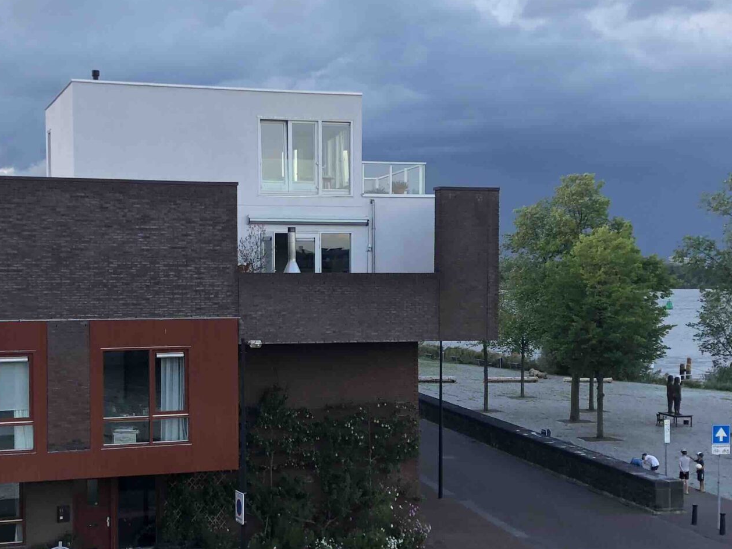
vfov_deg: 25.6
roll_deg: +1.6
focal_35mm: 57
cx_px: 273
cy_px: 311
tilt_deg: -1.0
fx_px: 1205
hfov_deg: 33.6
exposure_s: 1/134
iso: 20
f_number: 1.8
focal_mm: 4
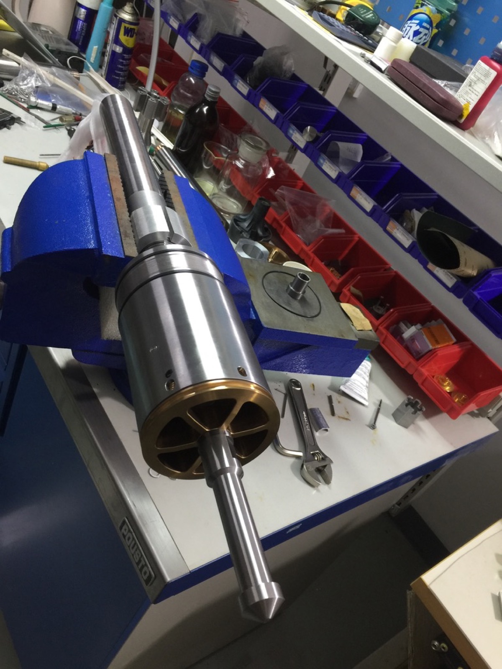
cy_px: 334
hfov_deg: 48.2
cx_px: 251
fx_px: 561
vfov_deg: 61.7
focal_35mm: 29
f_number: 2.2
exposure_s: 1/17
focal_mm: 4.15
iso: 64
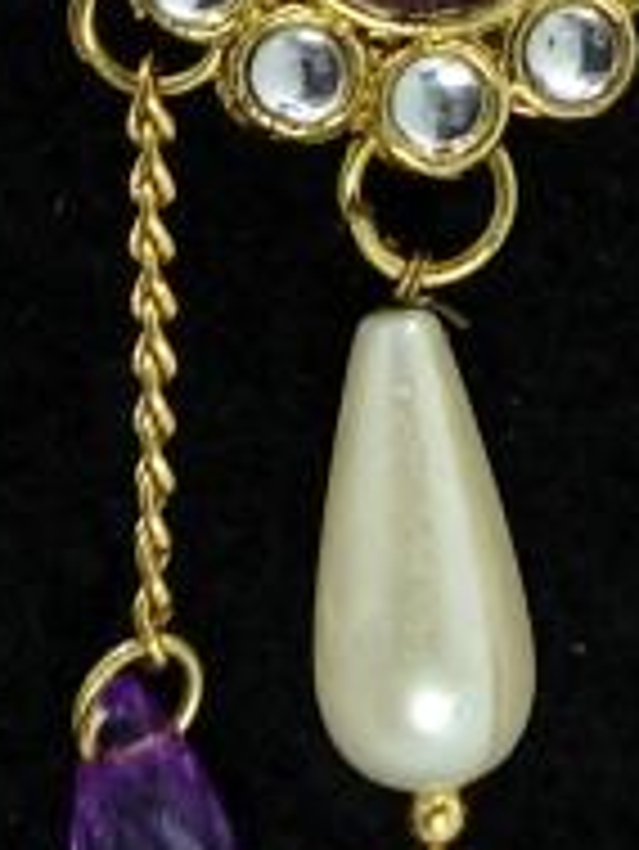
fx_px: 3073
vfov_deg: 15.5
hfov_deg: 11.5
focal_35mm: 125
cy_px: 45
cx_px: 873
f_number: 3.2
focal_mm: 6.7
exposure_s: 1/125
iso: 80
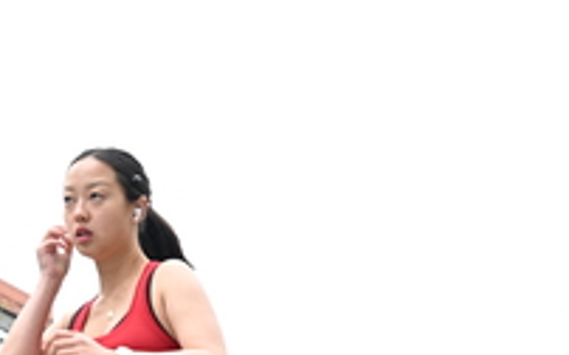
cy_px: 513
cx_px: 210
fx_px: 1333
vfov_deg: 14.3
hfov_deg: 24.0
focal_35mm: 86
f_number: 4
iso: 2000
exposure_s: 1/640
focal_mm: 31
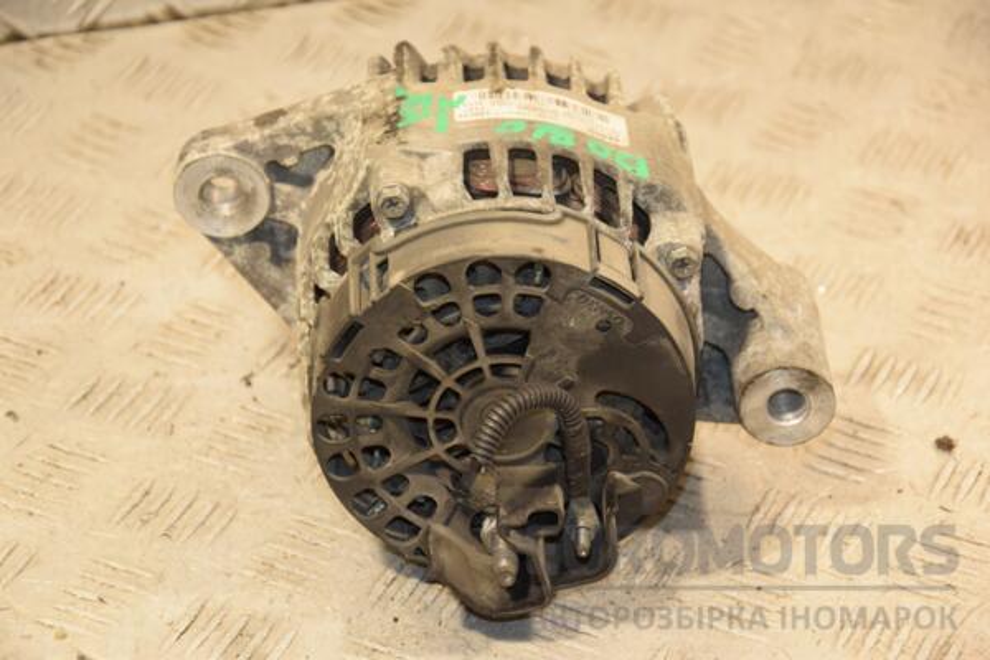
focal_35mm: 128
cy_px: 330
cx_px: 495
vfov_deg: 10.8
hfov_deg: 16.1
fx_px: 3506
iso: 800
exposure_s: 1/125
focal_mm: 85
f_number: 5.6
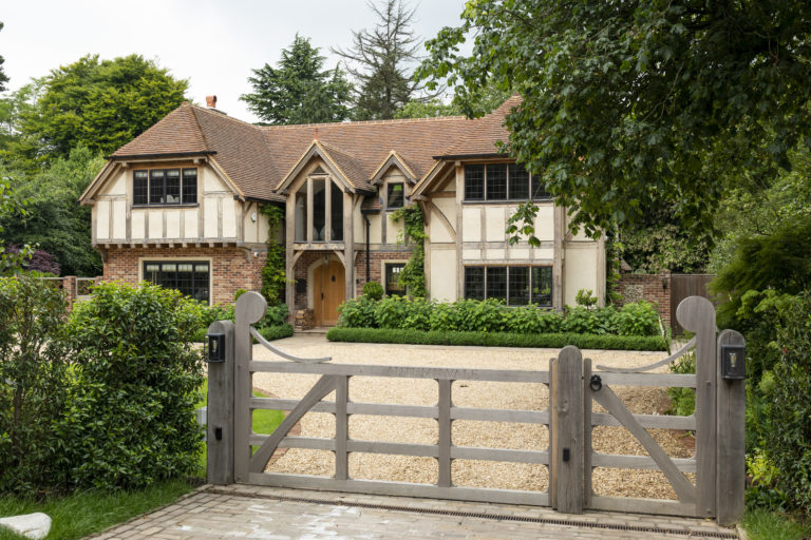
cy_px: 270
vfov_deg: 36.9
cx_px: 406
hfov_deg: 53.1
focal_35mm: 36
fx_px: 811
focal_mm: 36
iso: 200
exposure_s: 1/125
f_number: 7.1
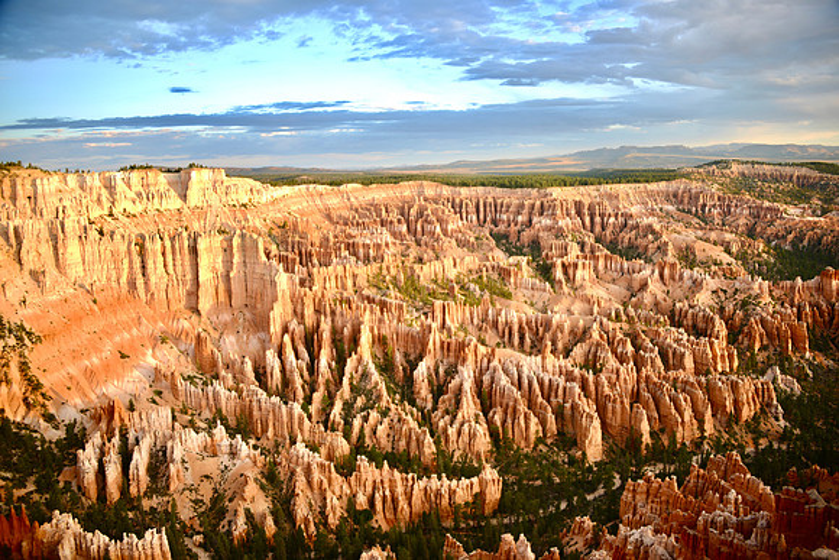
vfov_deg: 46.4
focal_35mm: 28
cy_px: 280
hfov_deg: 65.5
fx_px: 653
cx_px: 420
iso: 50
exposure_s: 1/50
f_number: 3.5
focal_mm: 28
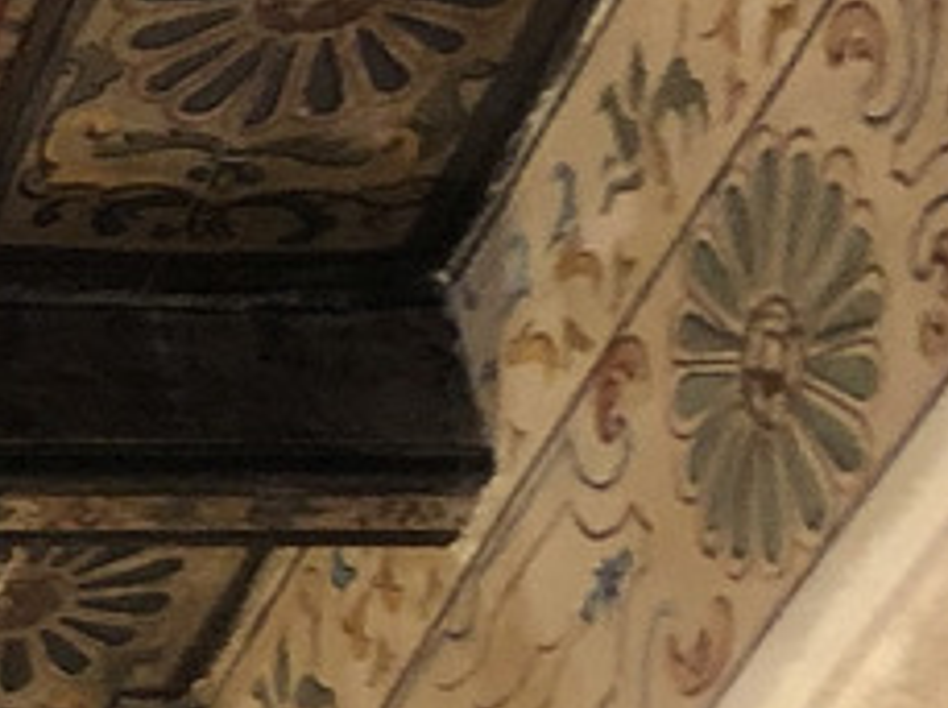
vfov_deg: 7.4
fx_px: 5359
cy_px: 1155
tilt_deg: +30.2
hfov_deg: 8.5
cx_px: -1908
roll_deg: +0.4
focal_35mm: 196
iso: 100
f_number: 1.8
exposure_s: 1/14
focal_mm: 4
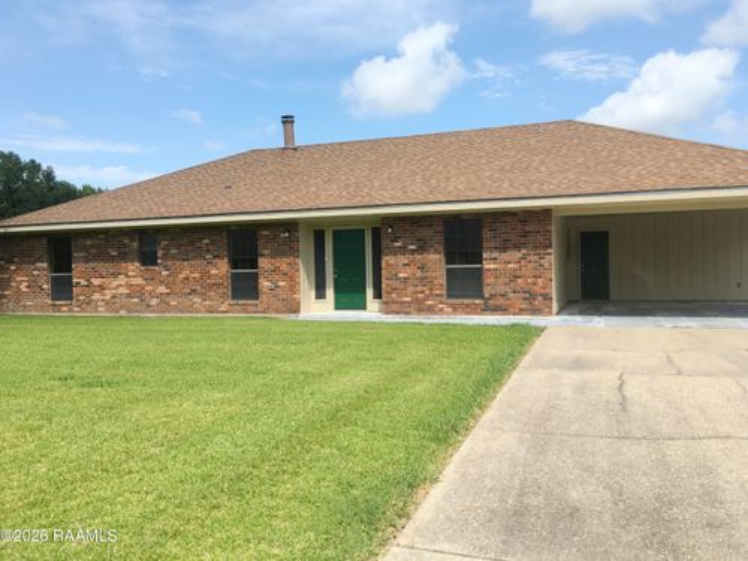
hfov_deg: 61.7
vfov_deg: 48.2
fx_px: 627
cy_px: 280
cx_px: 374
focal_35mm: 29
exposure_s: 1/1326
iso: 25
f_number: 2.2
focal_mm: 4.15
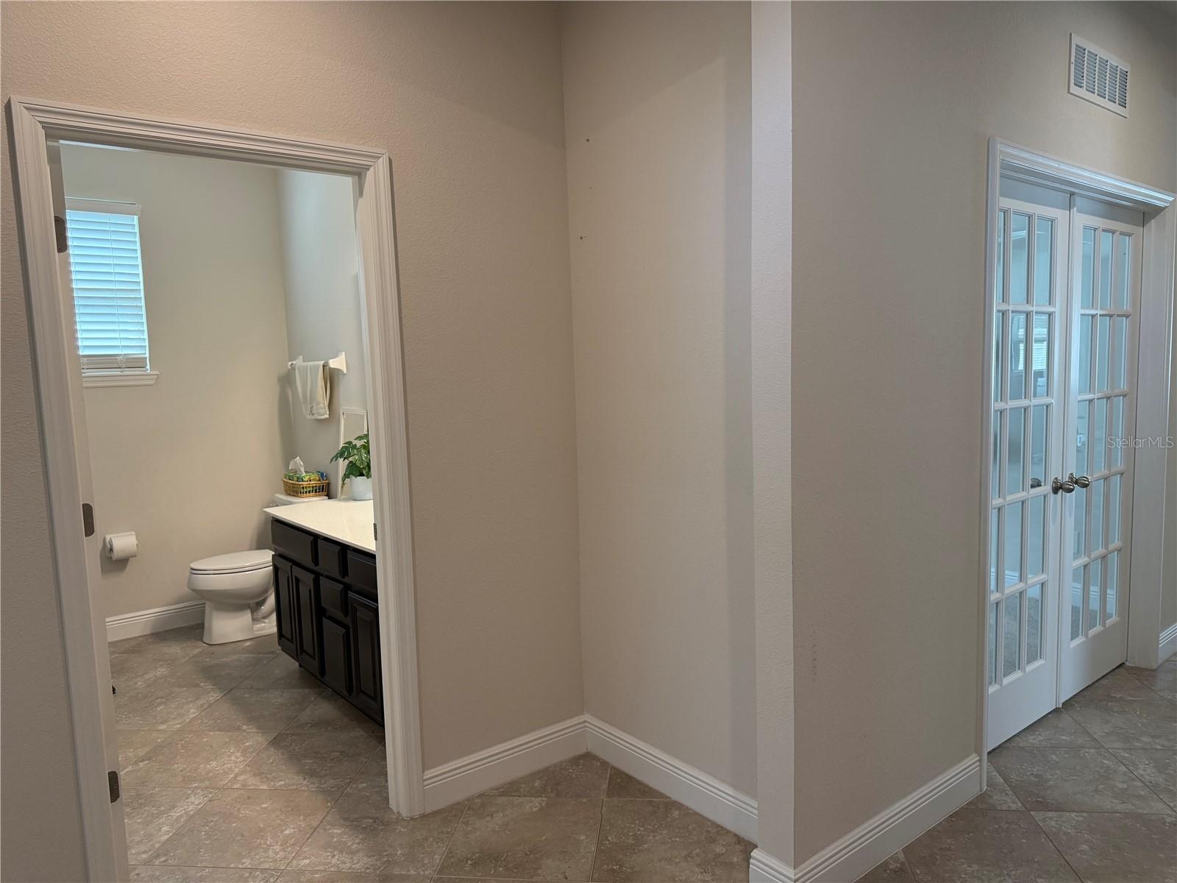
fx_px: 816
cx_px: 588
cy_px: 442
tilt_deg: -5.4
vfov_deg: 56.8
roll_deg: +2.0
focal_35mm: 24
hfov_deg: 71.6
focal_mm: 6.76
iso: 200
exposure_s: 1/158
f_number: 1.78
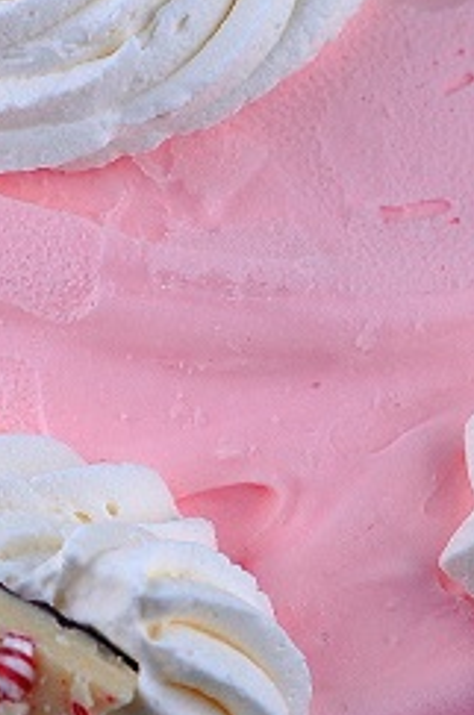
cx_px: 9
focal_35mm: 439
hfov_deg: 3.1
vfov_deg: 4.7
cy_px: 272
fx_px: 8715
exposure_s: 1/400
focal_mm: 105
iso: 200
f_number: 5
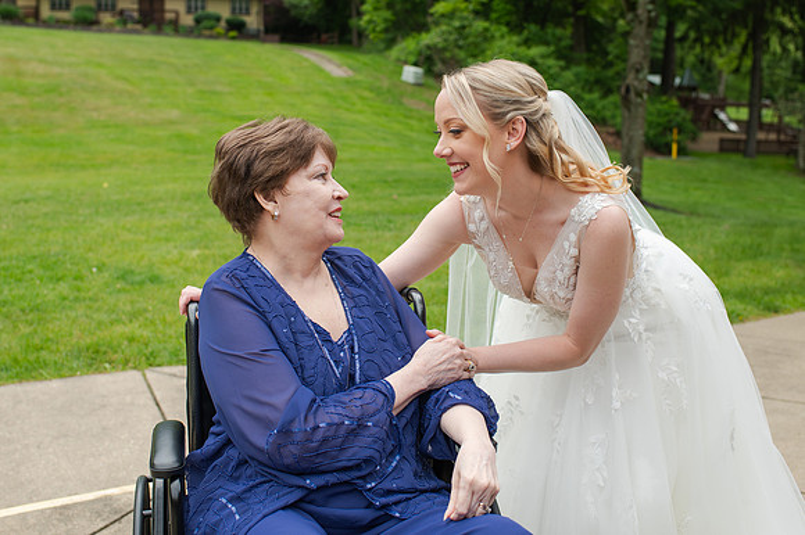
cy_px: 215
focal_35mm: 45
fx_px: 1005
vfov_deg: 29.8
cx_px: 381
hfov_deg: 43.7
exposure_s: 1/1000
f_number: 3.5
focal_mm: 35
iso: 180
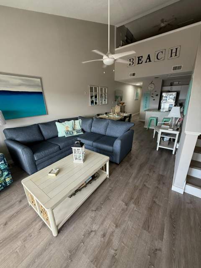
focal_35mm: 14
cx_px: 100
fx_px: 108
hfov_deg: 85.7
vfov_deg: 102.1
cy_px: 134
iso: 200
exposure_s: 1/99
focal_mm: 2.22
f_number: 2.2
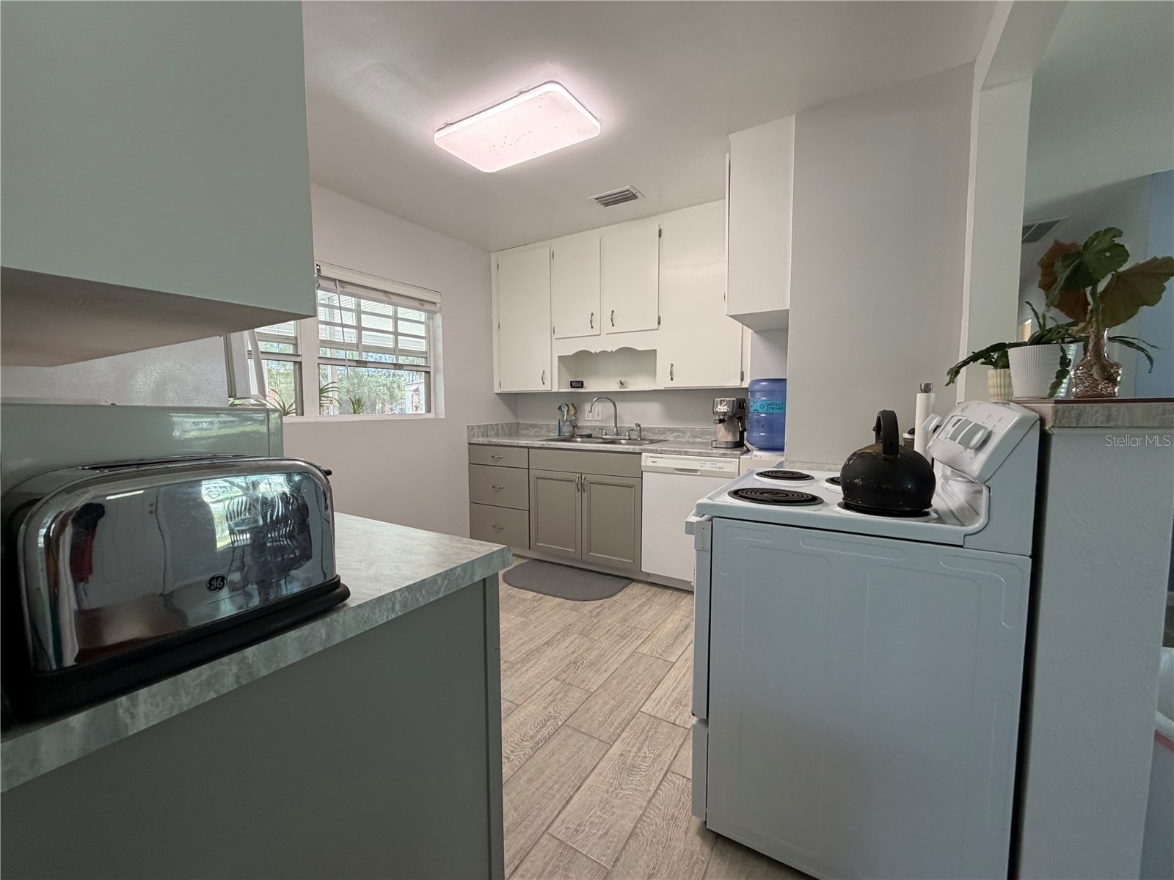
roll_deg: +0.7
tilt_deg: -4.7
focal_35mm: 14
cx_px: 587
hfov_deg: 102.1
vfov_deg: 85.7
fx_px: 475
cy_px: 440
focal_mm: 2.22
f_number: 2.2
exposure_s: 1/121
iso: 160
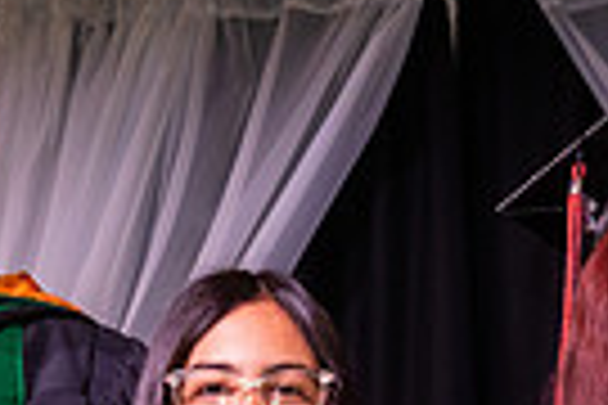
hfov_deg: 7.6
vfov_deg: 5.0
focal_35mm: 271
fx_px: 4577
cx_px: 493
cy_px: 720
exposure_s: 1/160
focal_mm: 48
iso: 1250
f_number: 5.6
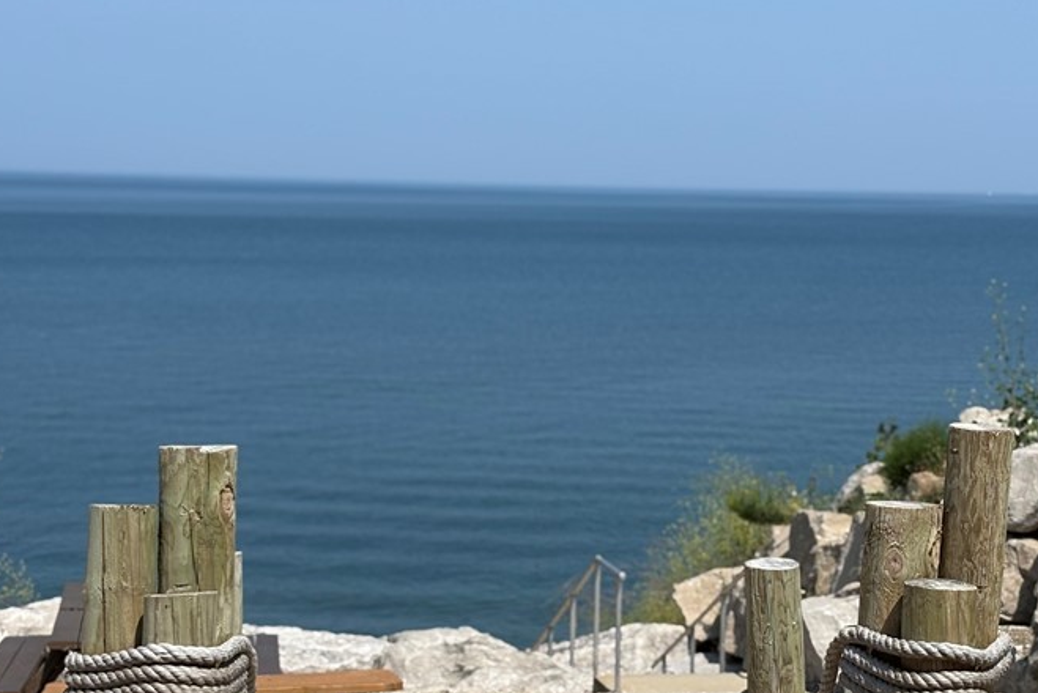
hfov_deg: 24.1
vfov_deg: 16.2
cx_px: 633
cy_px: 515
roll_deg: -0.2
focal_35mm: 84
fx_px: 2423
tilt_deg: -8.8
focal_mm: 5.96
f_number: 1.6
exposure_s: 1/4329
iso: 40
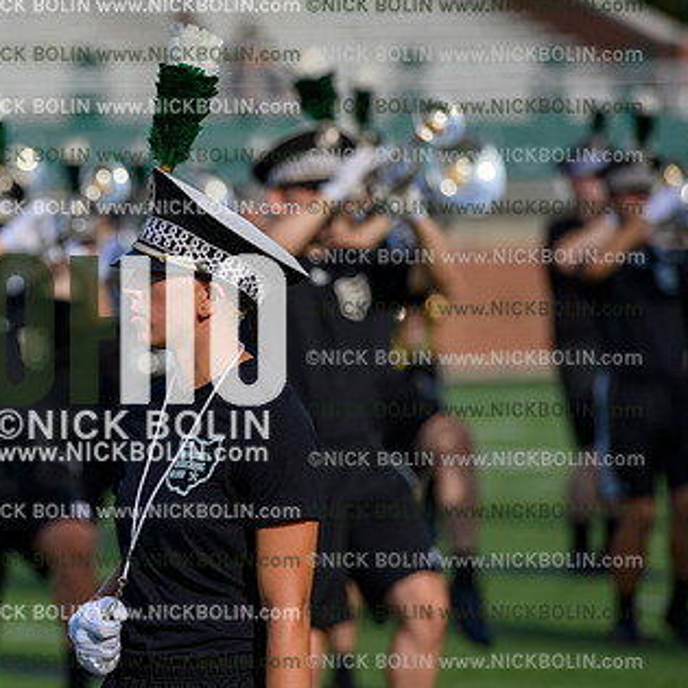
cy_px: 359
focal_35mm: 313
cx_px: 131
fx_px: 7038
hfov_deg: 5.6
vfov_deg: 5.6
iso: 100
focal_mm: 200
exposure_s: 1/2500
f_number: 4
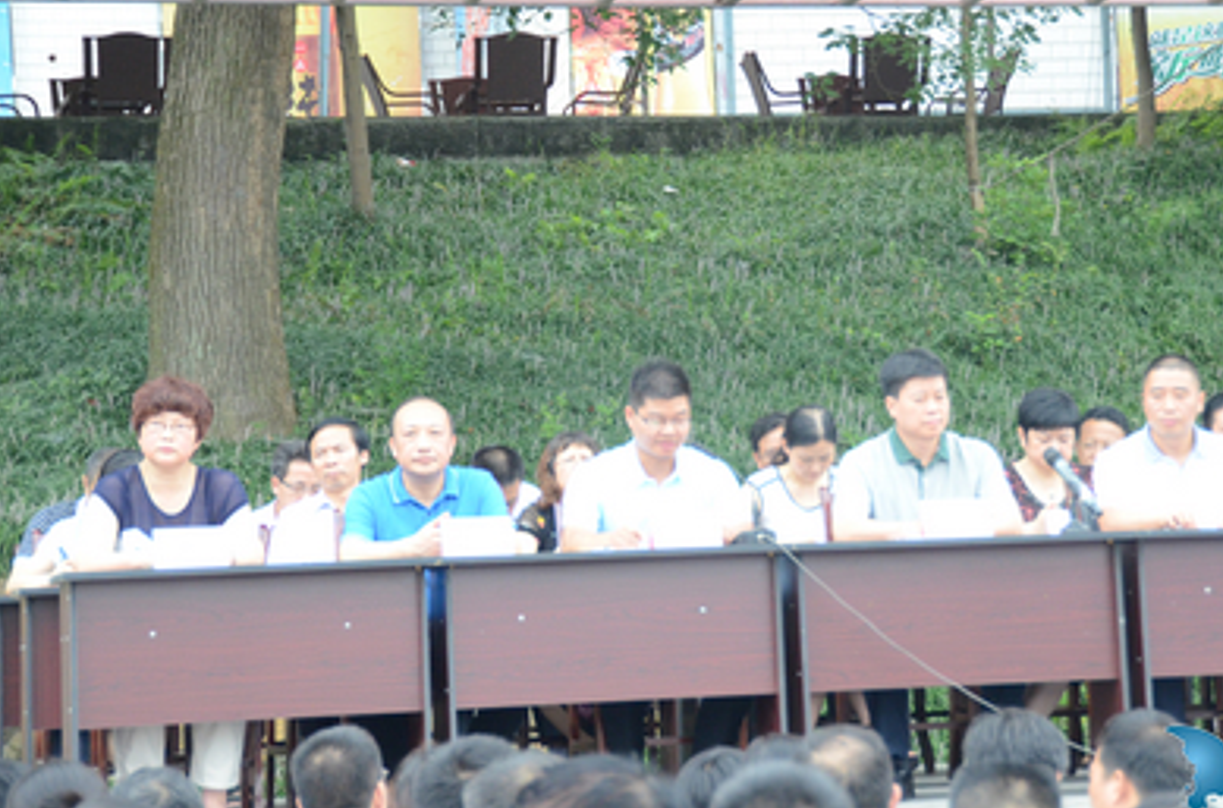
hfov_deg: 15.2
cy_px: 344
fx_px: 4573
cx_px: 777
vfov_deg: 10.1
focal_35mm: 135
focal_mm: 70
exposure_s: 1/500
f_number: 5
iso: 1600
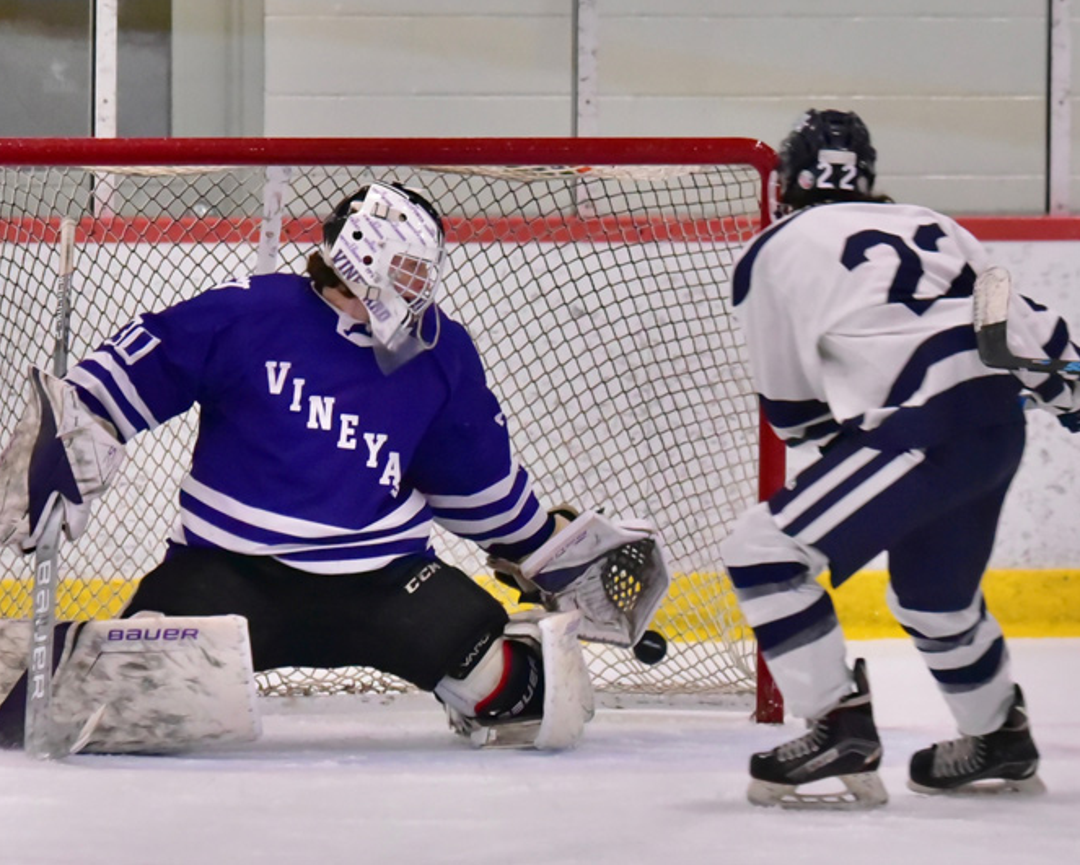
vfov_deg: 5.5
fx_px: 9050
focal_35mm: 283
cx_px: 552
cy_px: 432
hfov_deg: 6.8
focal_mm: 250
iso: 5000
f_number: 5.6
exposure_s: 1/800
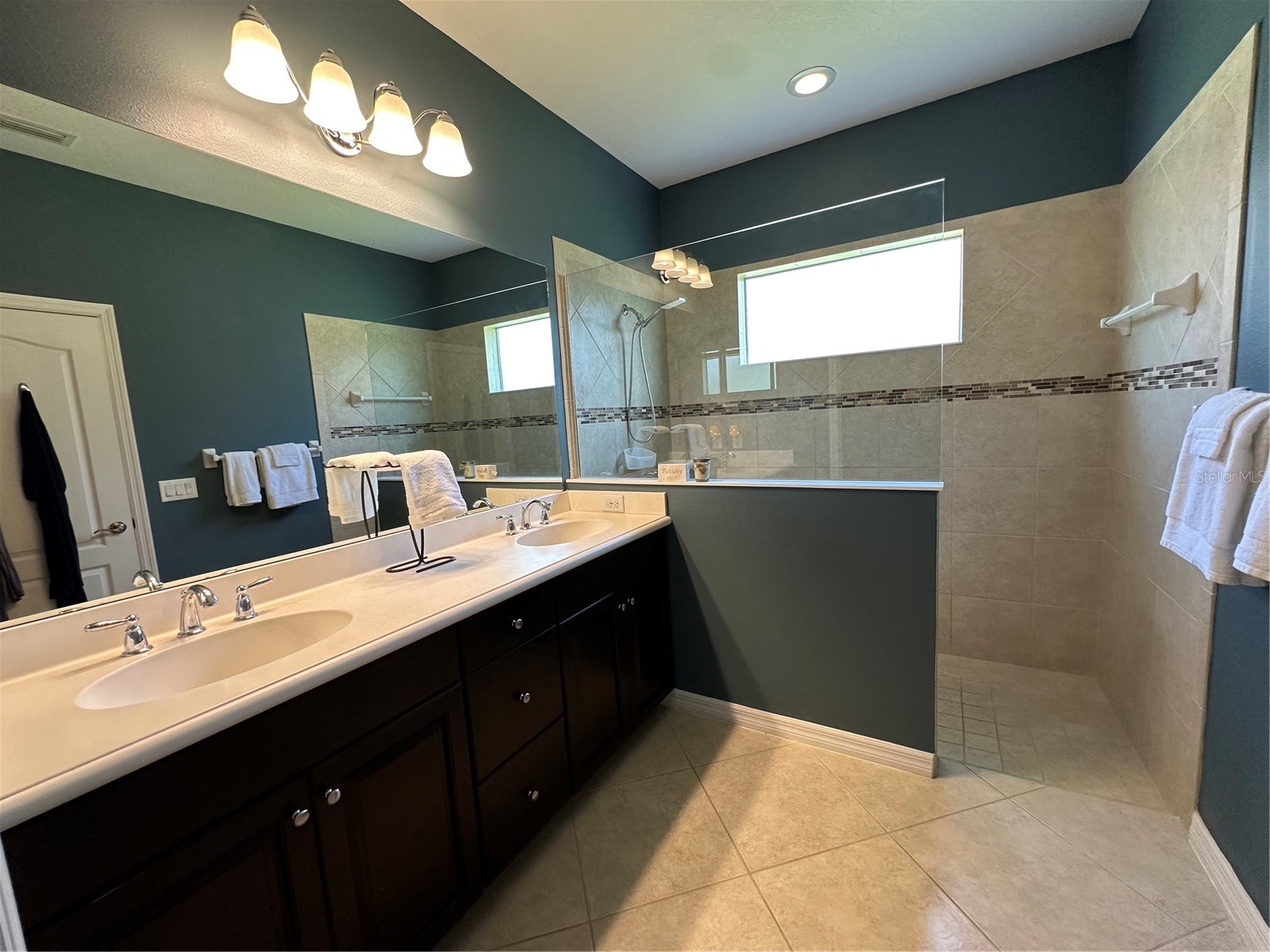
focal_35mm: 14
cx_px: 635
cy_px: 476
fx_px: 514
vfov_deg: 85.7
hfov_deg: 102.1
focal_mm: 2.22
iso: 200
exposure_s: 1/120
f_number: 2.2
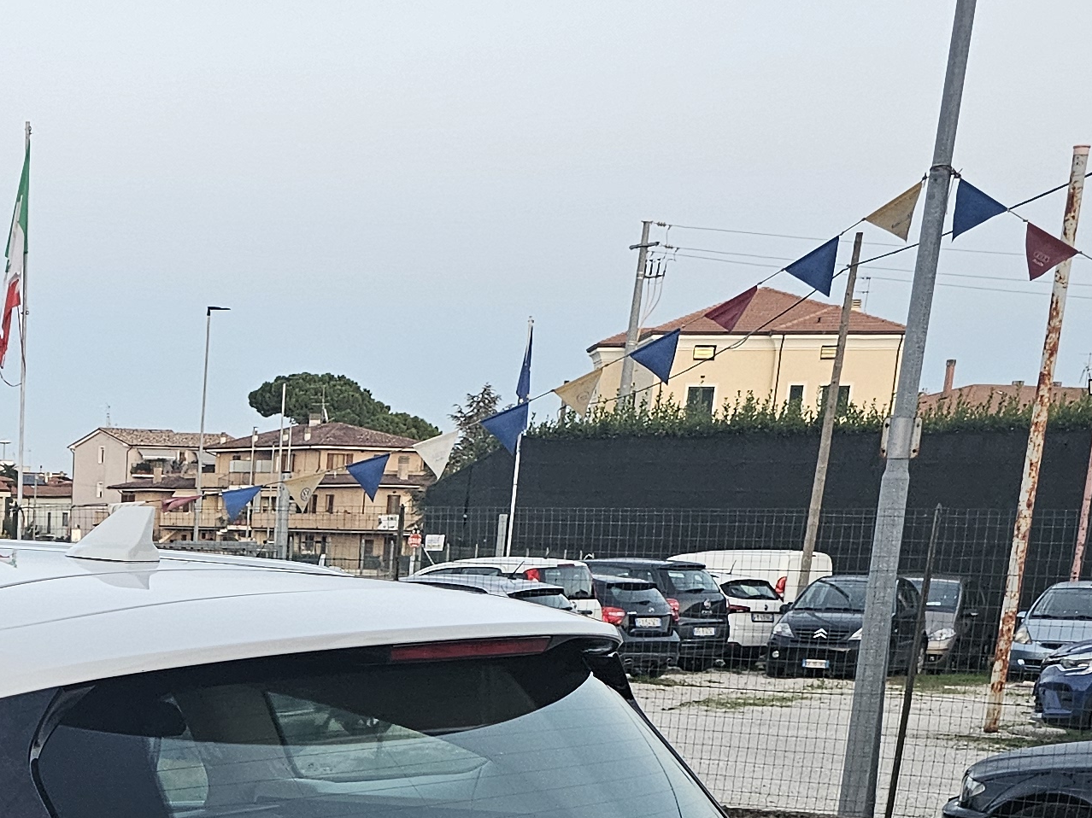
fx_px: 2271
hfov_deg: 25.0
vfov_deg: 18.6
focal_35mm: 72
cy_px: 1136
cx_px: -128
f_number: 1.7
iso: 250
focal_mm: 6.3
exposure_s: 1/100
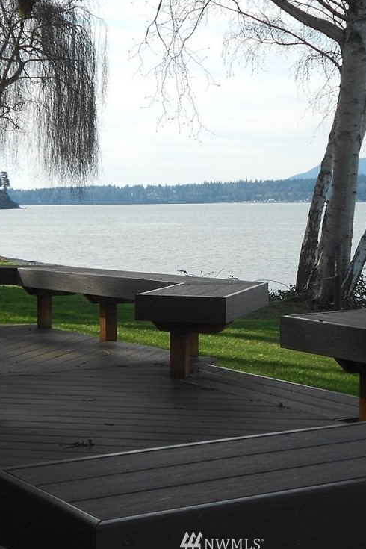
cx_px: 222
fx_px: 1083
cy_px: 283
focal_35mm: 71
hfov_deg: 19.2
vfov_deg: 28.5
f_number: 4.5
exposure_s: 1/400
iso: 80
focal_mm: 8.8
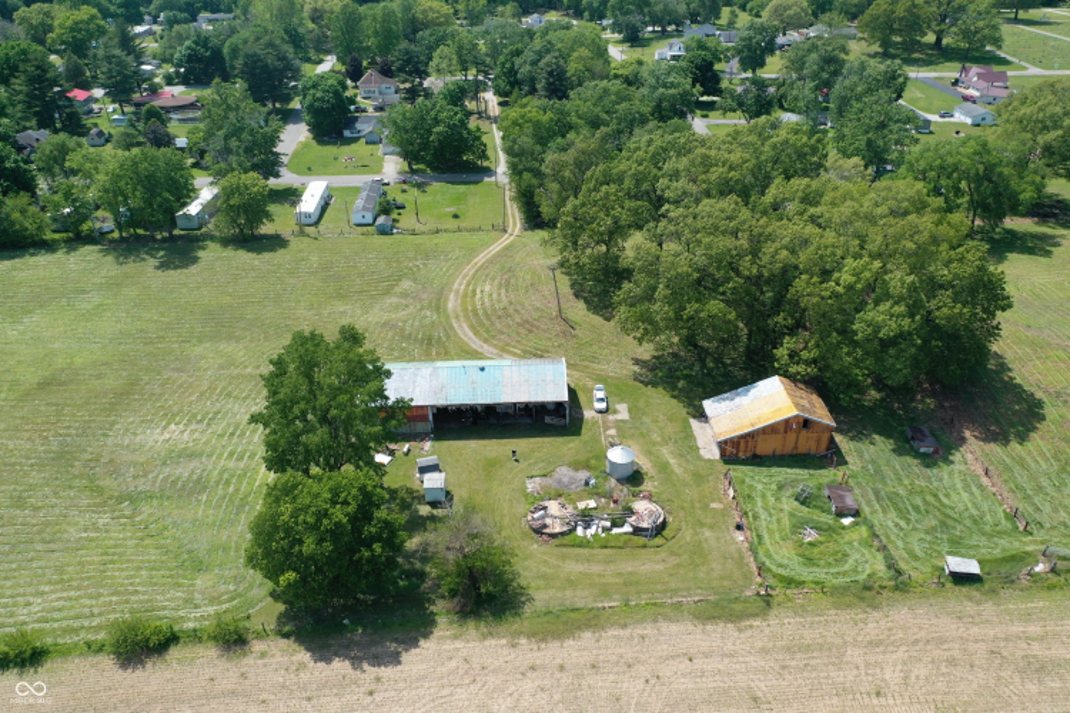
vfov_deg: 46.4
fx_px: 832
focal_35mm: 28
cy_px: 356
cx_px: 535
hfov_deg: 65.5
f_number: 3.5
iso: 400
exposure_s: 1/3200
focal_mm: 10.26
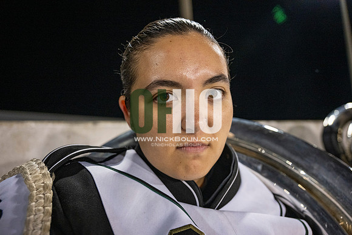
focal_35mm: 24
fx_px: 235
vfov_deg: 53.2
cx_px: 176
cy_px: 118
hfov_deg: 73.7
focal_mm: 24
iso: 2000
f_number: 3.2
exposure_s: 1/500
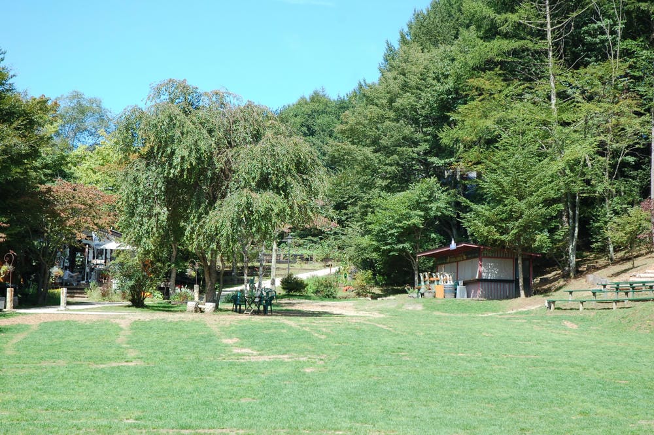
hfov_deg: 27.0
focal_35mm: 75
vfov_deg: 18.2
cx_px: 327
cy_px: 218
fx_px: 1361
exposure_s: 1/200
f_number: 7.1
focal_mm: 50
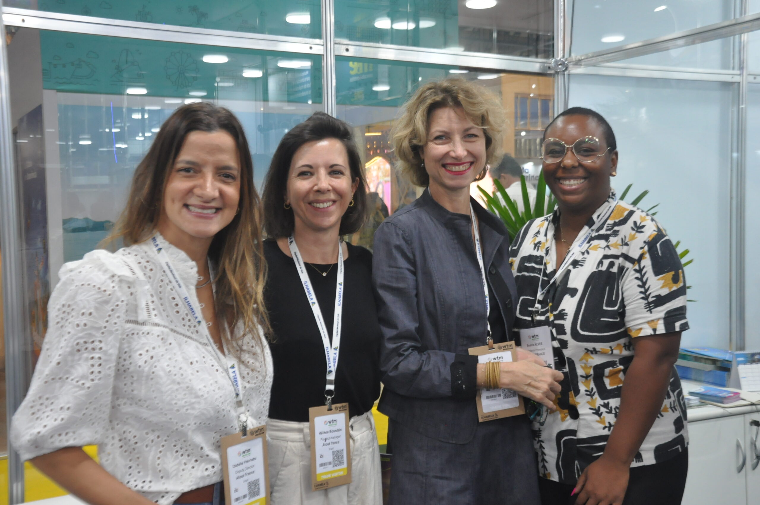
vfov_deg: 34.1
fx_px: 822
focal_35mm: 39
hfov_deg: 49.6
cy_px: 252
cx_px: 380
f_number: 7.1
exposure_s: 1/80
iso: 1250
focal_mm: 26
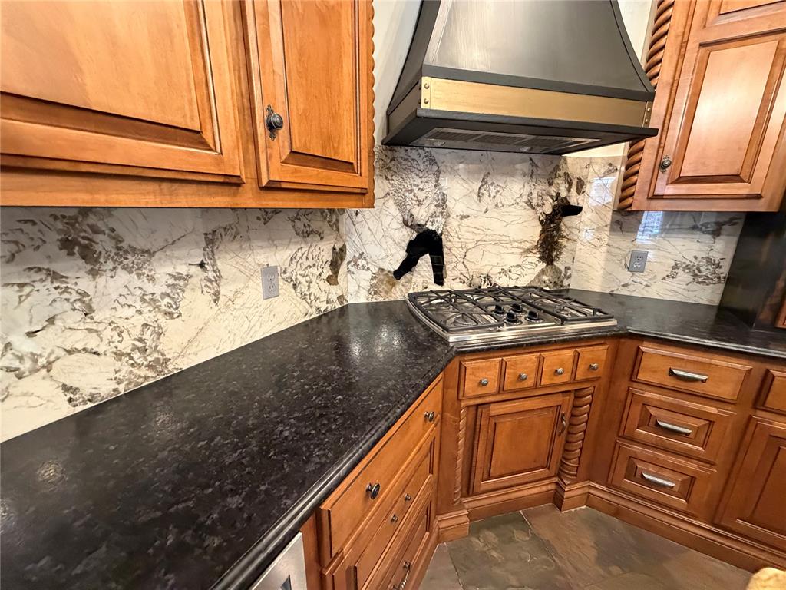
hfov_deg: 102.1
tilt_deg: -15.7
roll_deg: +0.5
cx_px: 393
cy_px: 295
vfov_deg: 85.7
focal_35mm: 14
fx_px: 318
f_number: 2.2
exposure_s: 1/60
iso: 640
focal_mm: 2.22
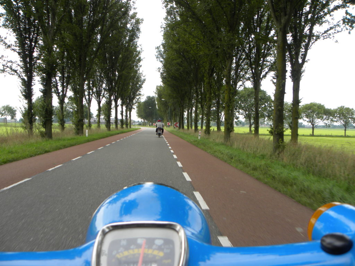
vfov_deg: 48.2
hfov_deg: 61.7
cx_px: 178
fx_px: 297
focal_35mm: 29
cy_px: 133
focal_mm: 5.2
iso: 80
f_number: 2.8
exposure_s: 1/263
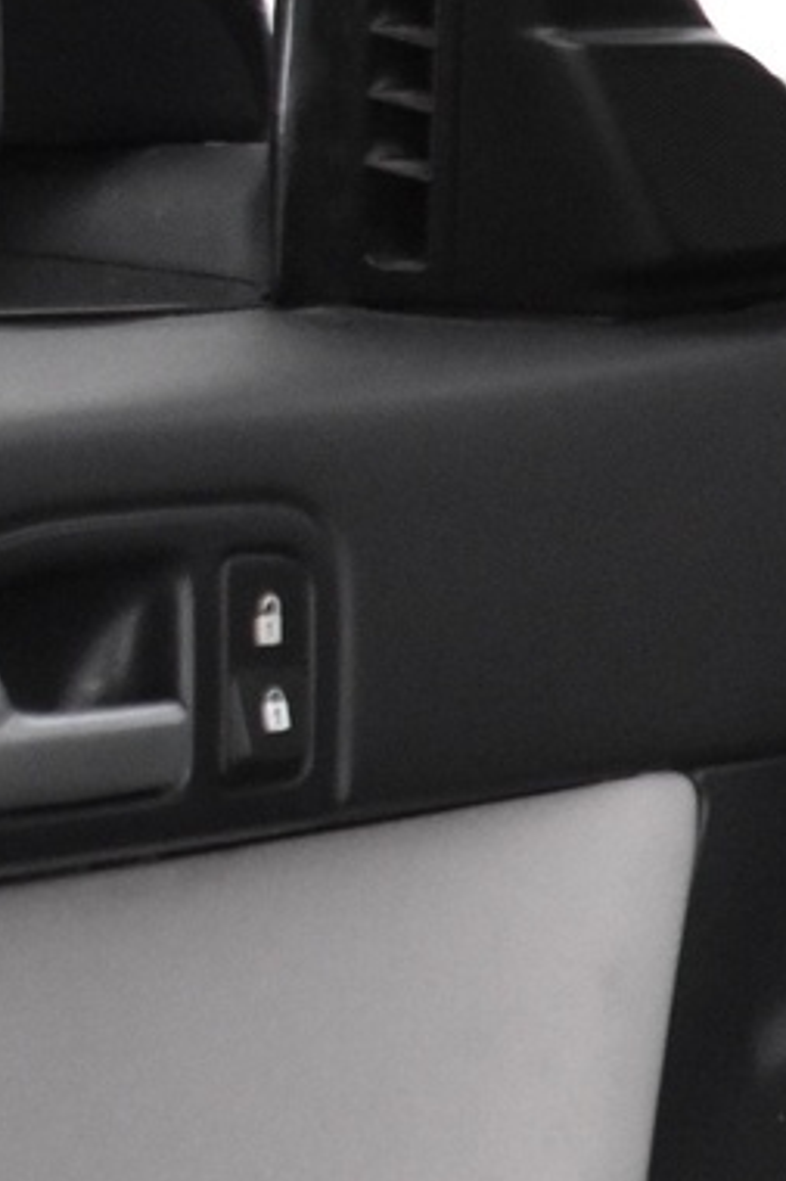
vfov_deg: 10.6
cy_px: 1321
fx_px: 6293
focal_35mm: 192
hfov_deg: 6.6
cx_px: 2198
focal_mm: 30
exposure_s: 1/60
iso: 3200
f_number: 4.2
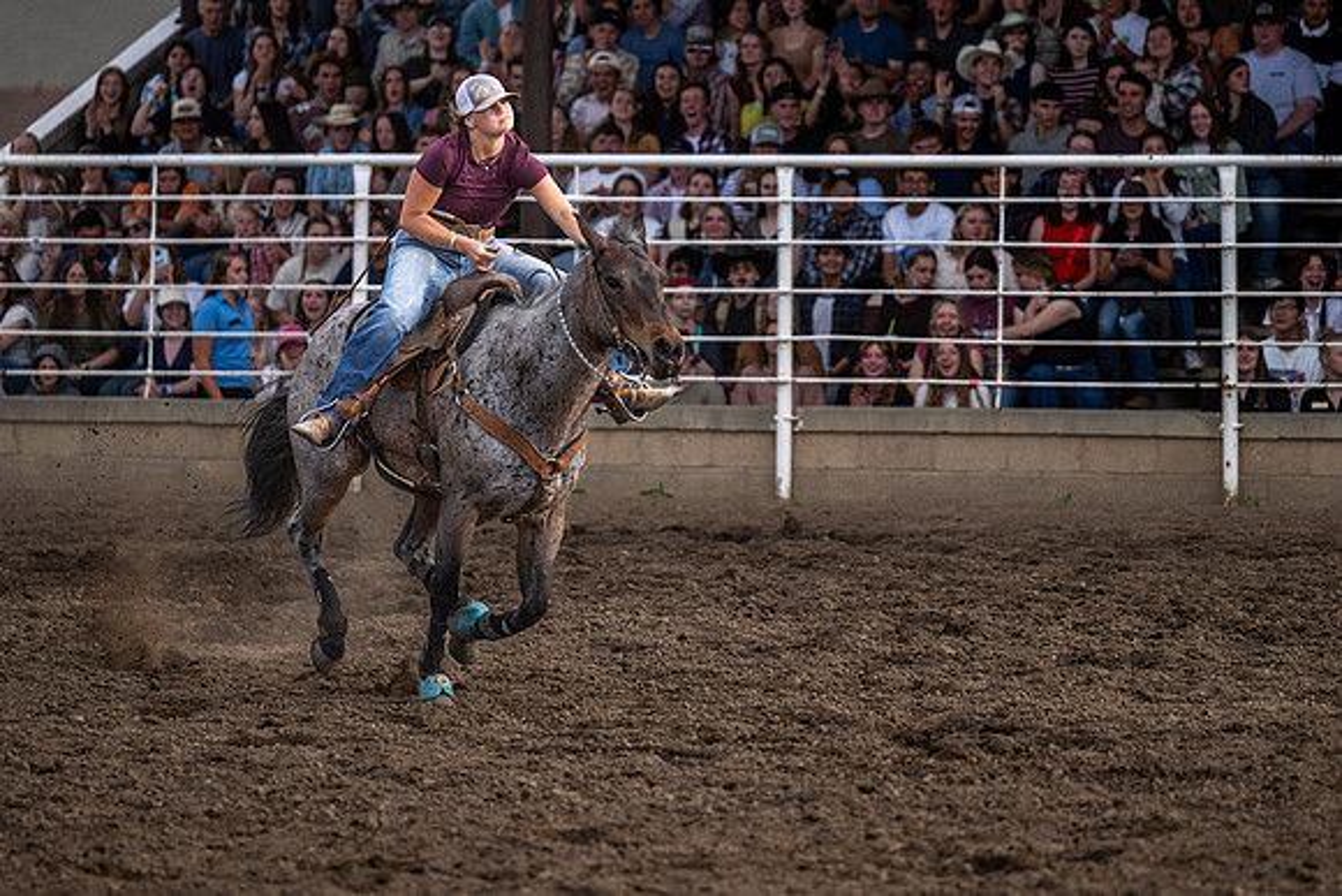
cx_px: 725
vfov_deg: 5.5
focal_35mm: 249
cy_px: 373
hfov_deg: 8.3
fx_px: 9274
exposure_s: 1/8000
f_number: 2.8
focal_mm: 170
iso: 1250
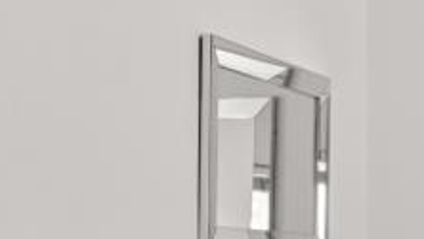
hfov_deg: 20.9
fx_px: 1113
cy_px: 275
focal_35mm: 99
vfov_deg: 12.0
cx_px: 4
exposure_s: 1/8
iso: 250
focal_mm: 14
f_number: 9
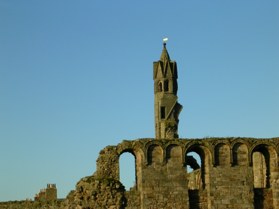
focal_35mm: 115
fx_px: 927
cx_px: 140
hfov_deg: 17.1
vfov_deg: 12.9
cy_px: 104
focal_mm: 17.4
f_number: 4.9
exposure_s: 1/410
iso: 50
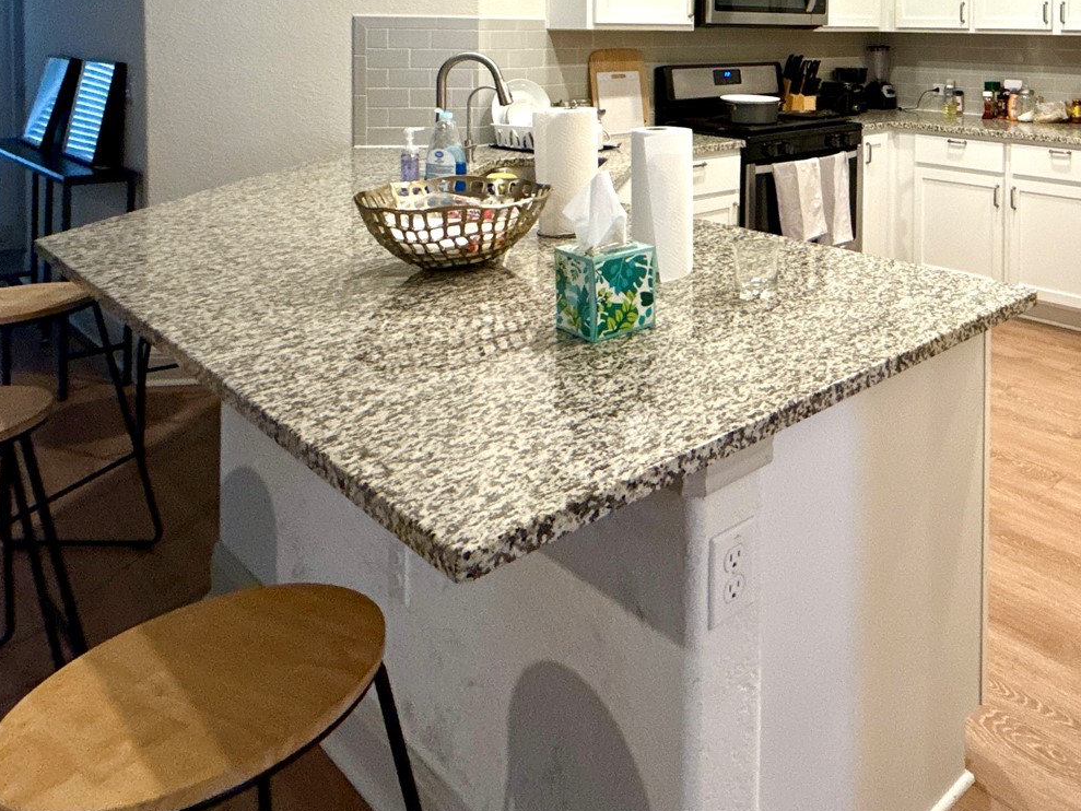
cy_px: 47
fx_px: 906
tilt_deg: -1.2
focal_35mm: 29
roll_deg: -0.8
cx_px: 924
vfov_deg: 43.1
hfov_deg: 55.4
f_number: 2.2
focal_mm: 2.22
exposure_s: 1/60
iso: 200
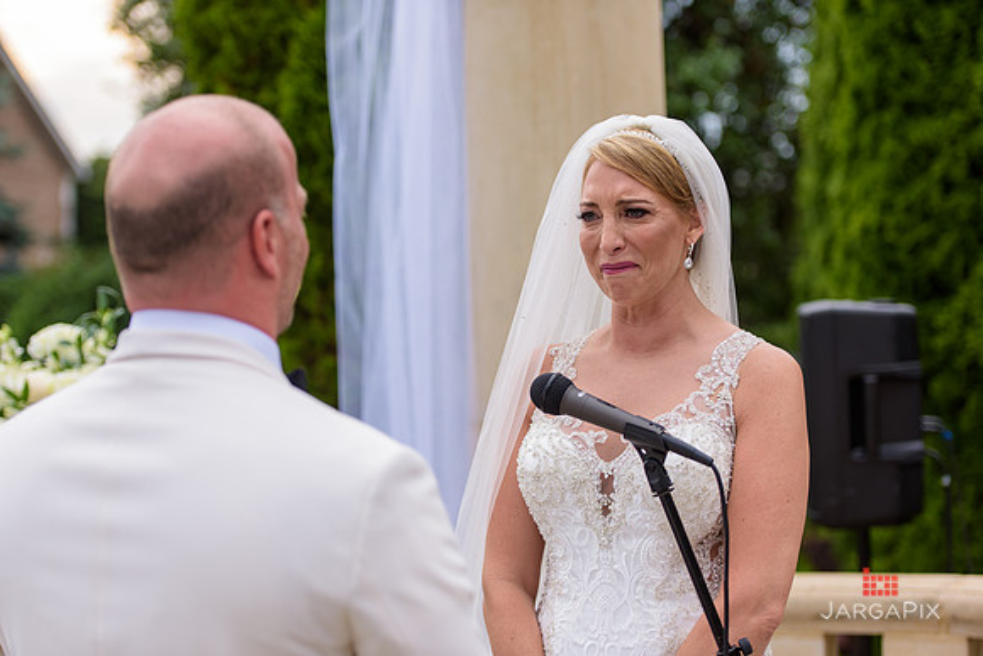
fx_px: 2239
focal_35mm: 82
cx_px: 492
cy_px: 328
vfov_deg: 16.7
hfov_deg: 24.8
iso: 200
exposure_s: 1/250
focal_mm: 82
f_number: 3.2
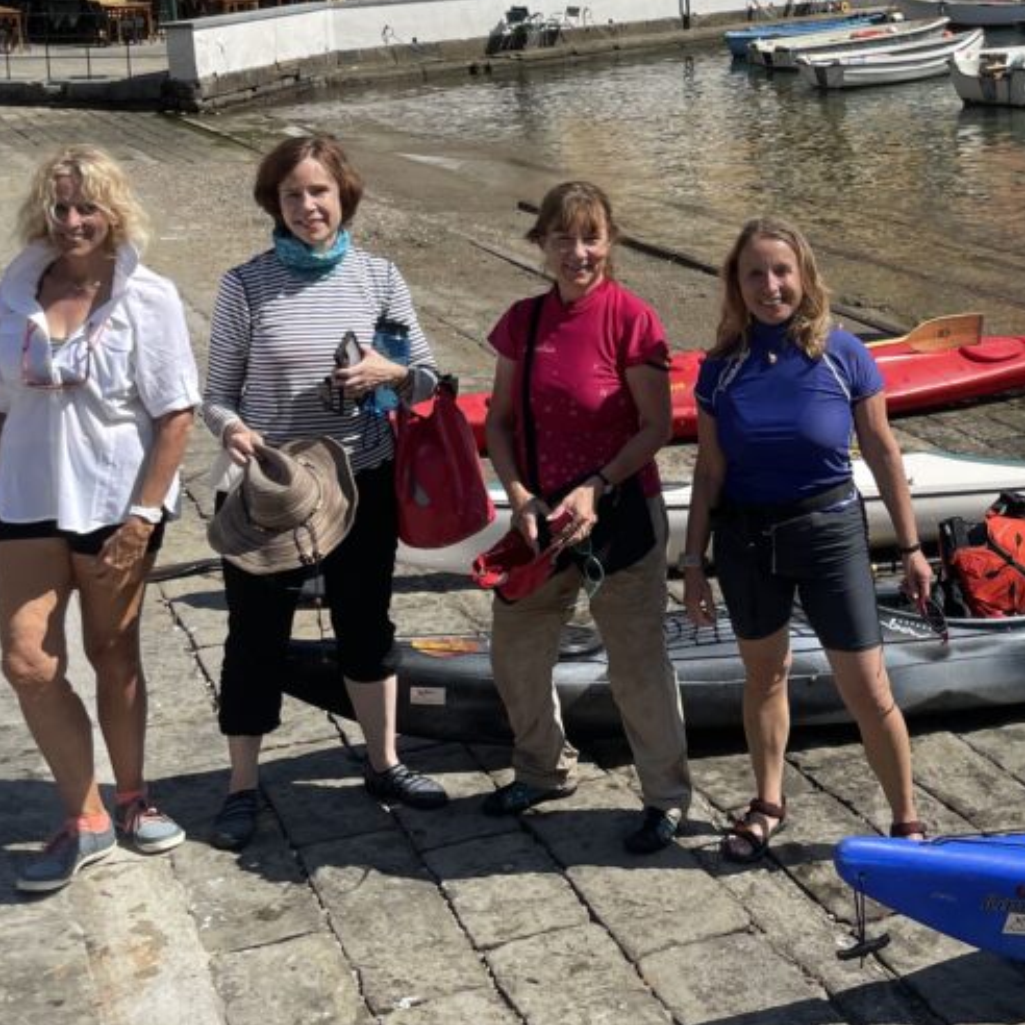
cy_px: 202
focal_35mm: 56
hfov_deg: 29.3
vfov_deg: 29.8
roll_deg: +2.9
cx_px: 927
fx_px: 1876
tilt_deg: -7.8
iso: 32
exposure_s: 1/4000
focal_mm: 4.2
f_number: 1.6
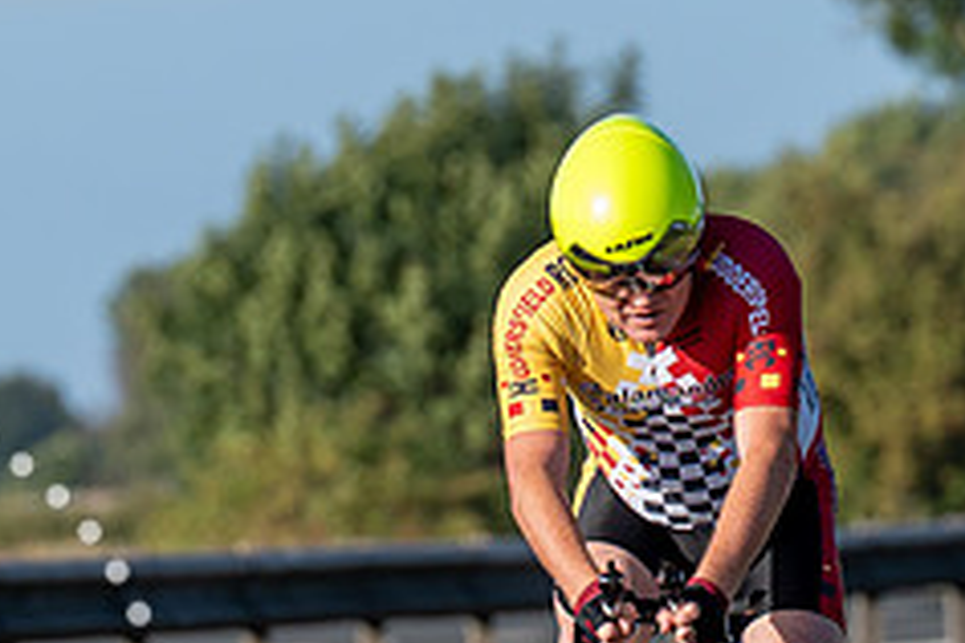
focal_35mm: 895
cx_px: 833
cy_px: 230
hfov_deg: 2.3
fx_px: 23989
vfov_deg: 1.5
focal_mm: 185
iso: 100
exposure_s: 1/800
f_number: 4.5
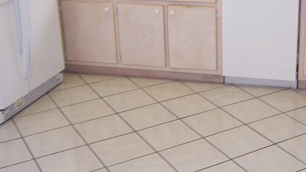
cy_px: 44
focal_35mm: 60
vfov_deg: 19.9
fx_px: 487
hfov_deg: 34.1
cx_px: 234
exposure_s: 1/60
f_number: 2.8
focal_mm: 5.5
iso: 140
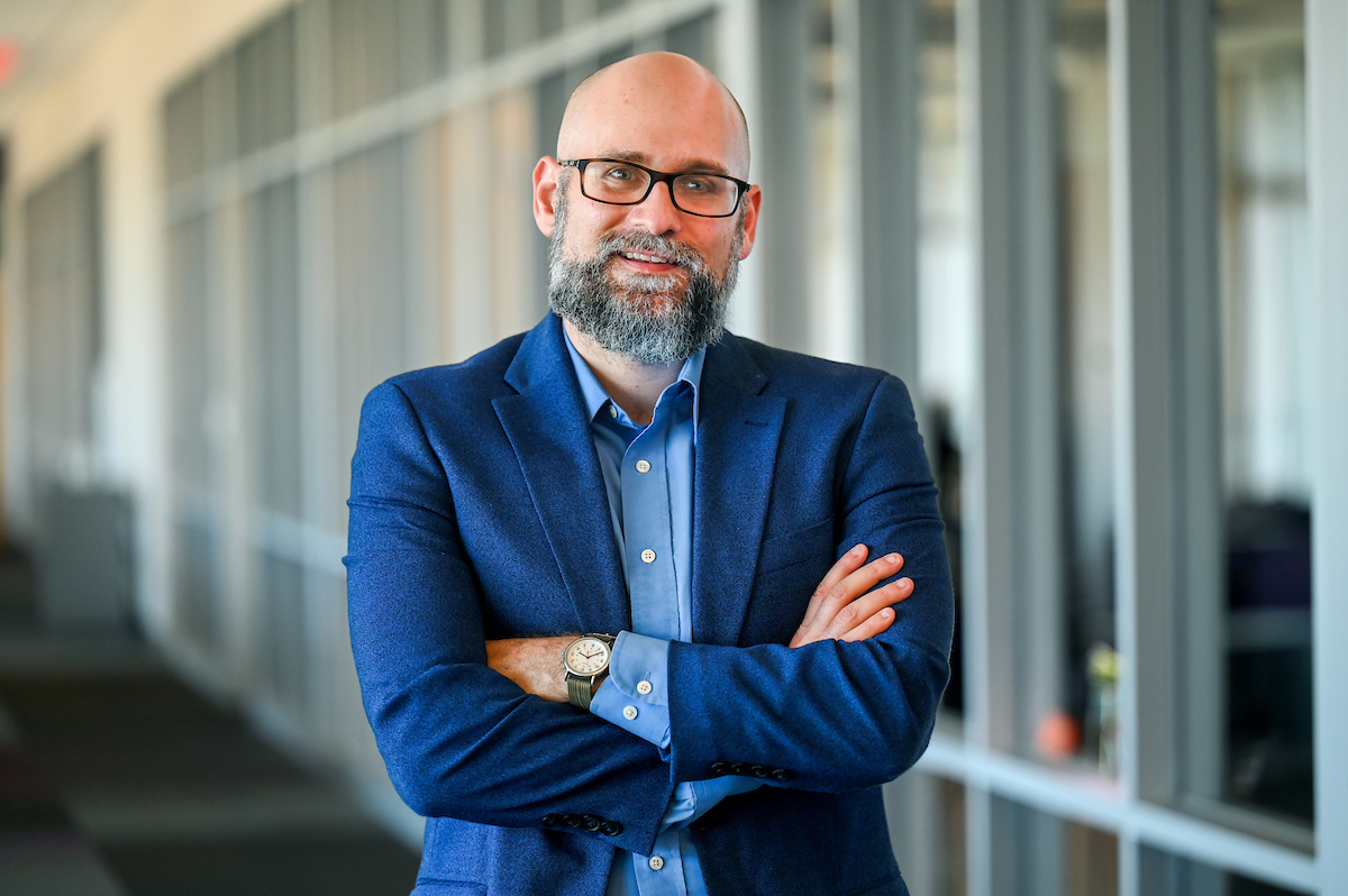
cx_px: 674
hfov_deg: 16.4
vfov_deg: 10.9
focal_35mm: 125
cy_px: 448
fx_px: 4677
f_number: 2.8
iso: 1600
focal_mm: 125
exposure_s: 1/640
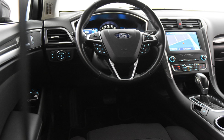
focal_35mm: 38
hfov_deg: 51.5
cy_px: 71
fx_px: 232
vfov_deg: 33.6
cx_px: 113
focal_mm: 24
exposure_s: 1/40
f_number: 3
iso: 5600
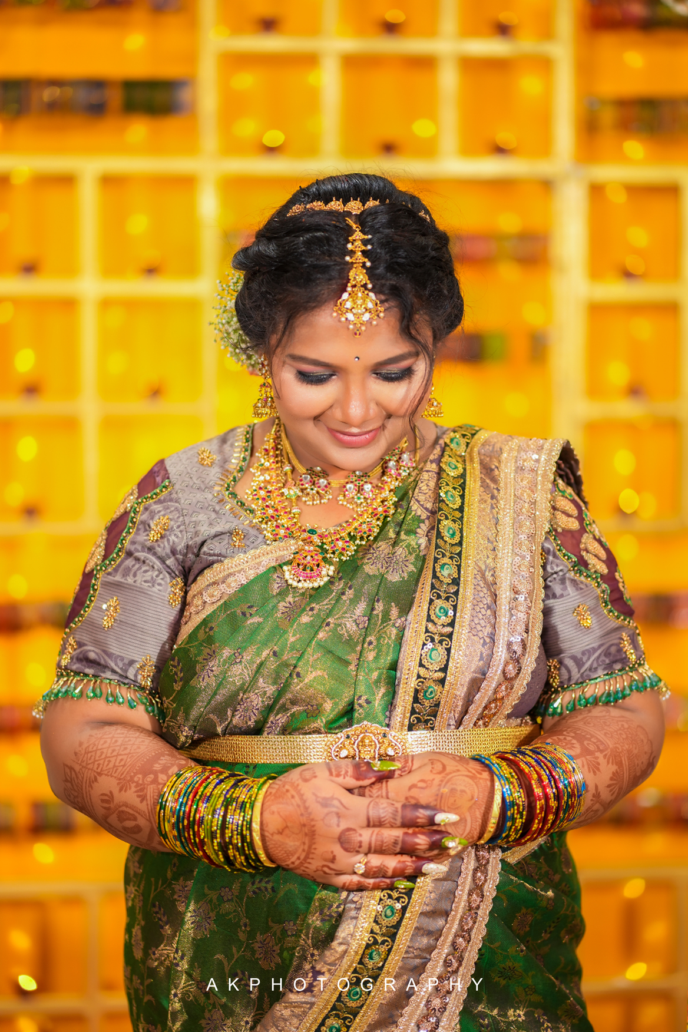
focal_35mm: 85
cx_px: 344
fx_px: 2436
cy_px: 516
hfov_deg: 16.1
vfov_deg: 23.9
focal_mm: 85
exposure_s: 1/160
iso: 250
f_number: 1.8
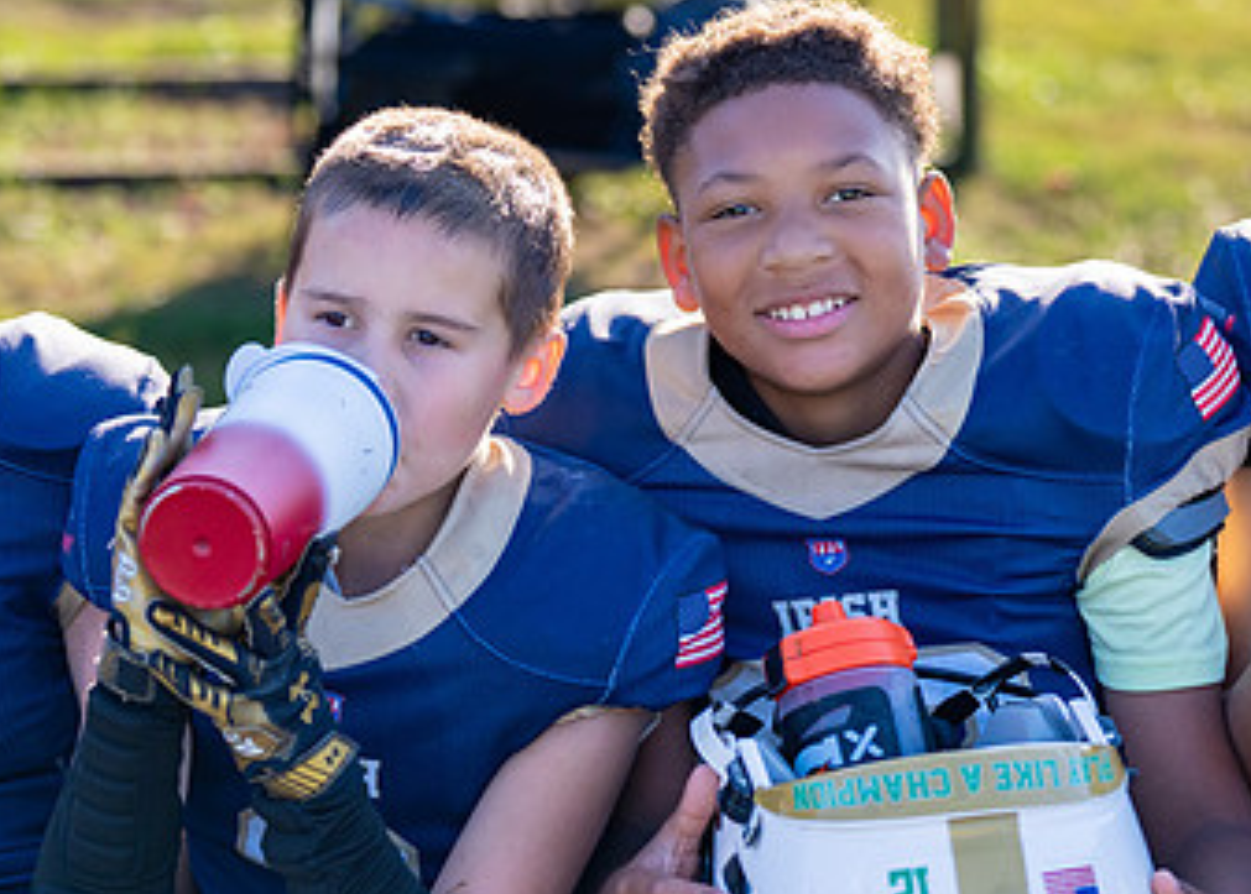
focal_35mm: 142
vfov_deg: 10.1
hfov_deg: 14.1
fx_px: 5047
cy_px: 505
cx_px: 787
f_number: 2.8
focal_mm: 70
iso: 200
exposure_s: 1/1250
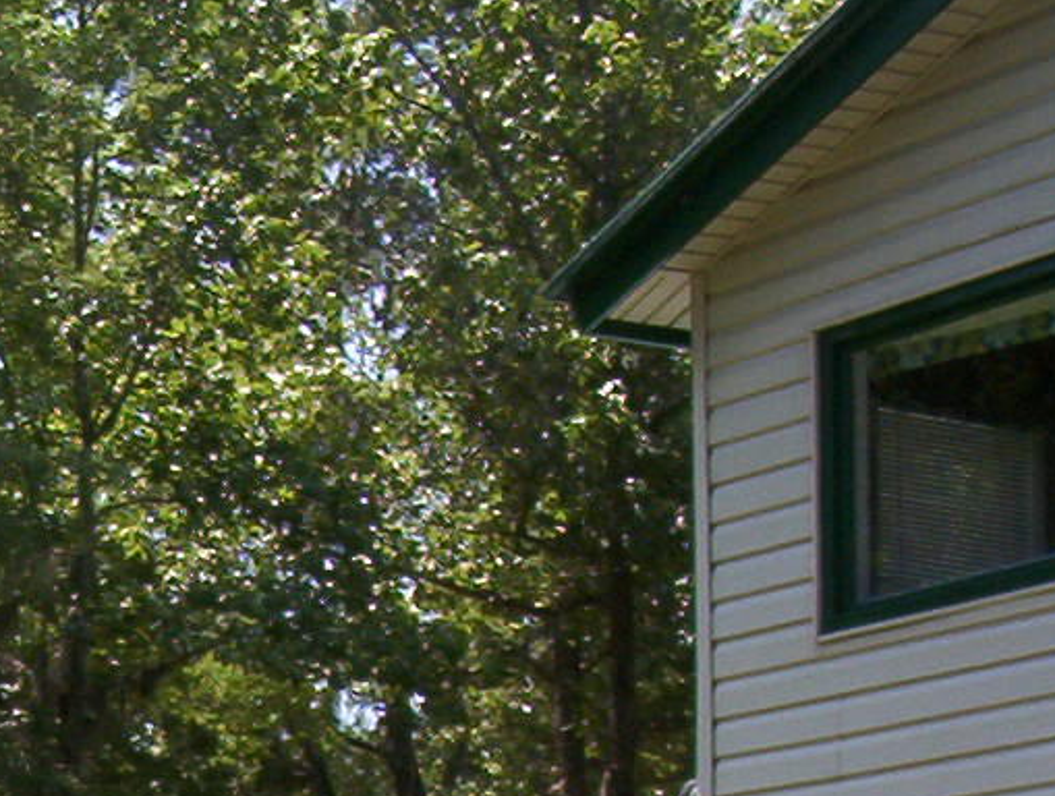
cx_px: -477
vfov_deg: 11.4
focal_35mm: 125
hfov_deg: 14.7
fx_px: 3818
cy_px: 1223
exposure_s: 1/382
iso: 100
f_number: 4.5
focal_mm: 6
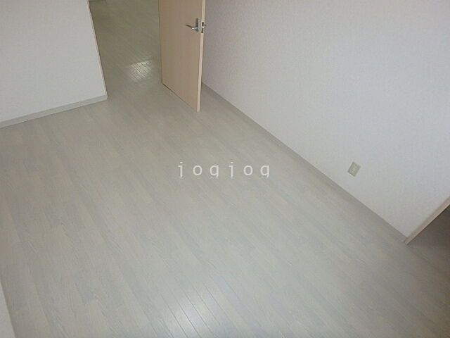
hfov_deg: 79.0
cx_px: 225
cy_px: 169
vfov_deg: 63.4
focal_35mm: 21
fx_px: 273
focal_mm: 3.7
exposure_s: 1/60
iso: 125
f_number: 3.5
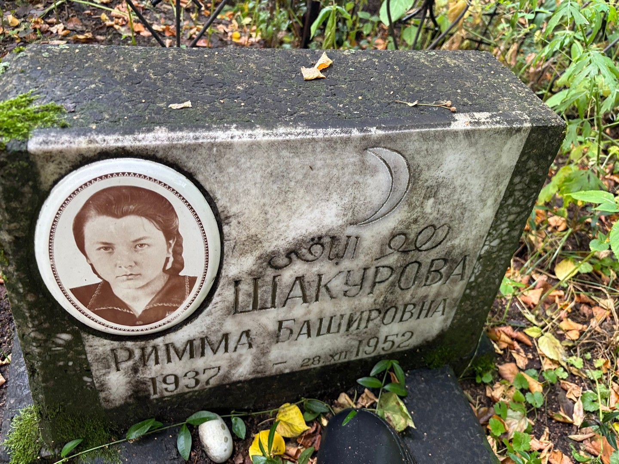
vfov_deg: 53.1
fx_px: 465
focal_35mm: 26
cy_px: 232
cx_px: 310
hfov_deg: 67.3
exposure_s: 1/60
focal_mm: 5.96
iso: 160
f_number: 1.6
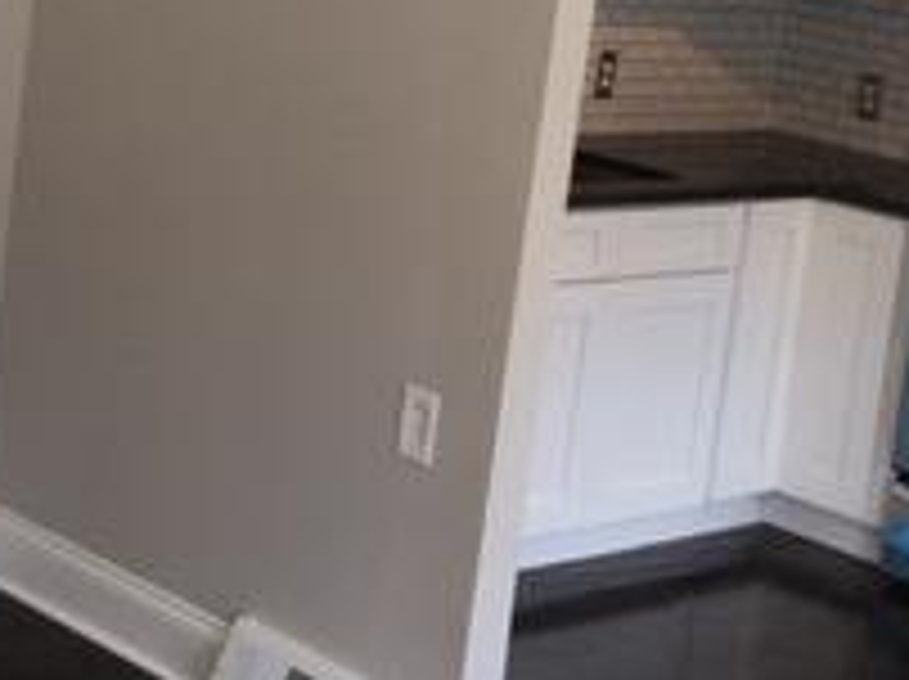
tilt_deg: -6.9
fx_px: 2413
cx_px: 297
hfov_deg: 21.2
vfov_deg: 15.8
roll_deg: -6.2
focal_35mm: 92
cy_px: 50
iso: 40
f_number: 2.2
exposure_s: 1/120
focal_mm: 4.15
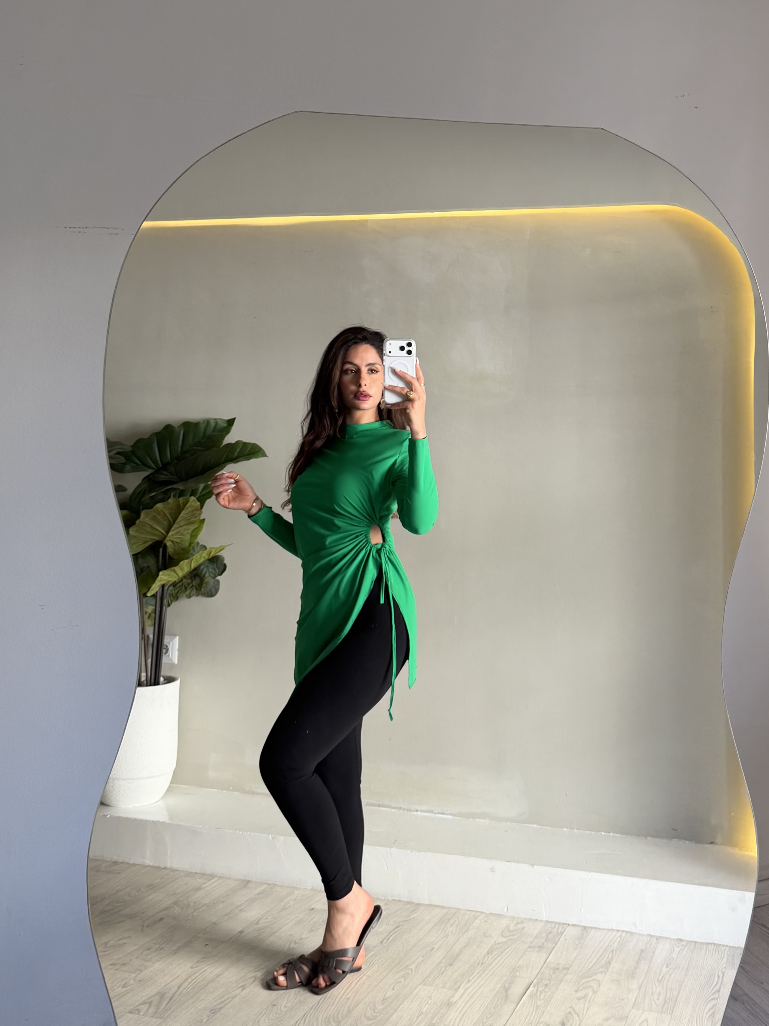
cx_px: 384
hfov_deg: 56.8
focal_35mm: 24
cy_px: 513
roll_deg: -1.1
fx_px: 711
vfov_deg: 71.6
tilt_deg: -8.3
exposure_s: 1/121
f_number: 1.78
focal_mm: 6.76
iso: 125
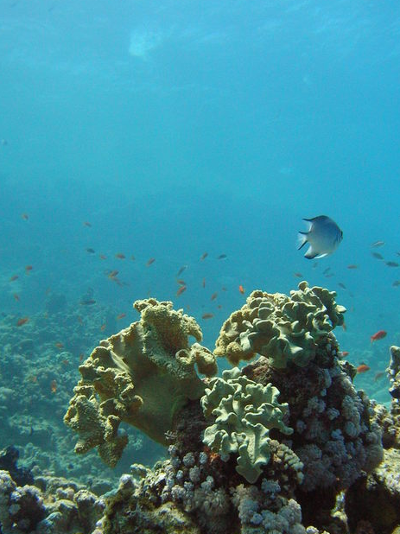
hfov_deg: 32.8
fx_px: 678
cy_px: 333
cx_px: 229
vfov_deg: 42.6
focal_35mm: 44
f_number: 4.9
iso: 50
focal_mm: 5.7
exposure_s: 1/114
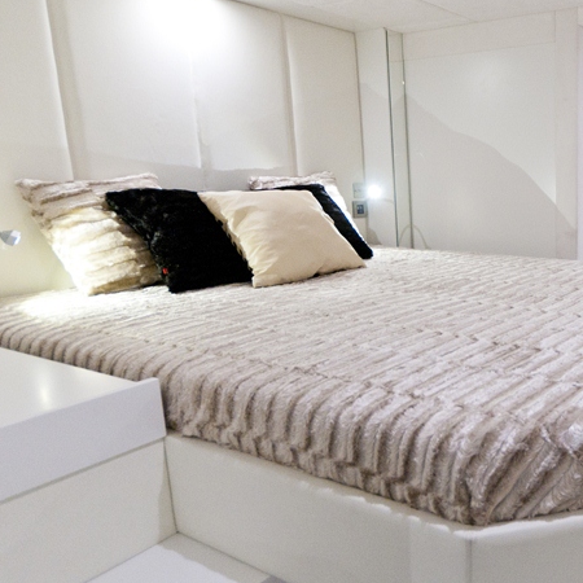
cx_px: 542
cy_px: 266
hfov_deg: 48.7
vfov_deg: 55.5
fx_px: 553
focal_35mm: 29
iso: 500
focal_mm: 10
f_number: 4
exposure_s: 1/15
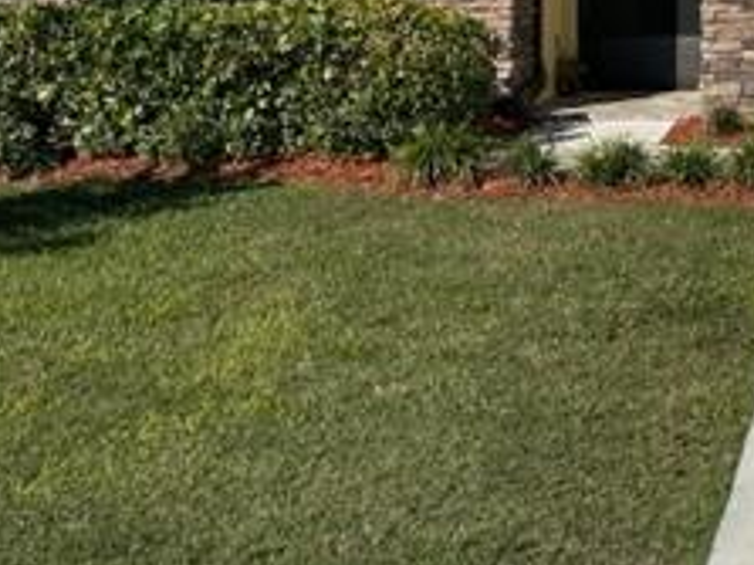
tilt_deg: +3.2
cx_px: 795
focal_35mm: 69
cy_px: -129
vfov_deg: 19.9
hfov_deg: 26.3
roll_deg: -0.3
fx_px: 1502
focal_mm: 6.86
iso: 80
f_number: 1.78
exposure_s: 1/9709
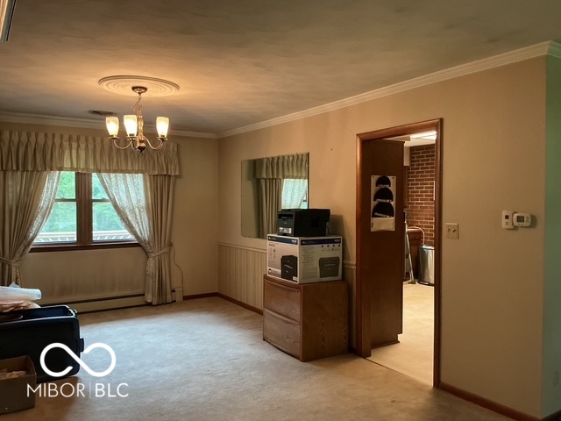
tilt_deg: -1.1
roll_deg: -0.3
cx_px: 280
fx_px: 470
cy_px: 210
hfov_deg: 61.7
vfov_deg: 48.2
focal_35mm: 29
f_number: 1.8
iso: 250
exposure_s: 1/60
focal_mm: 3
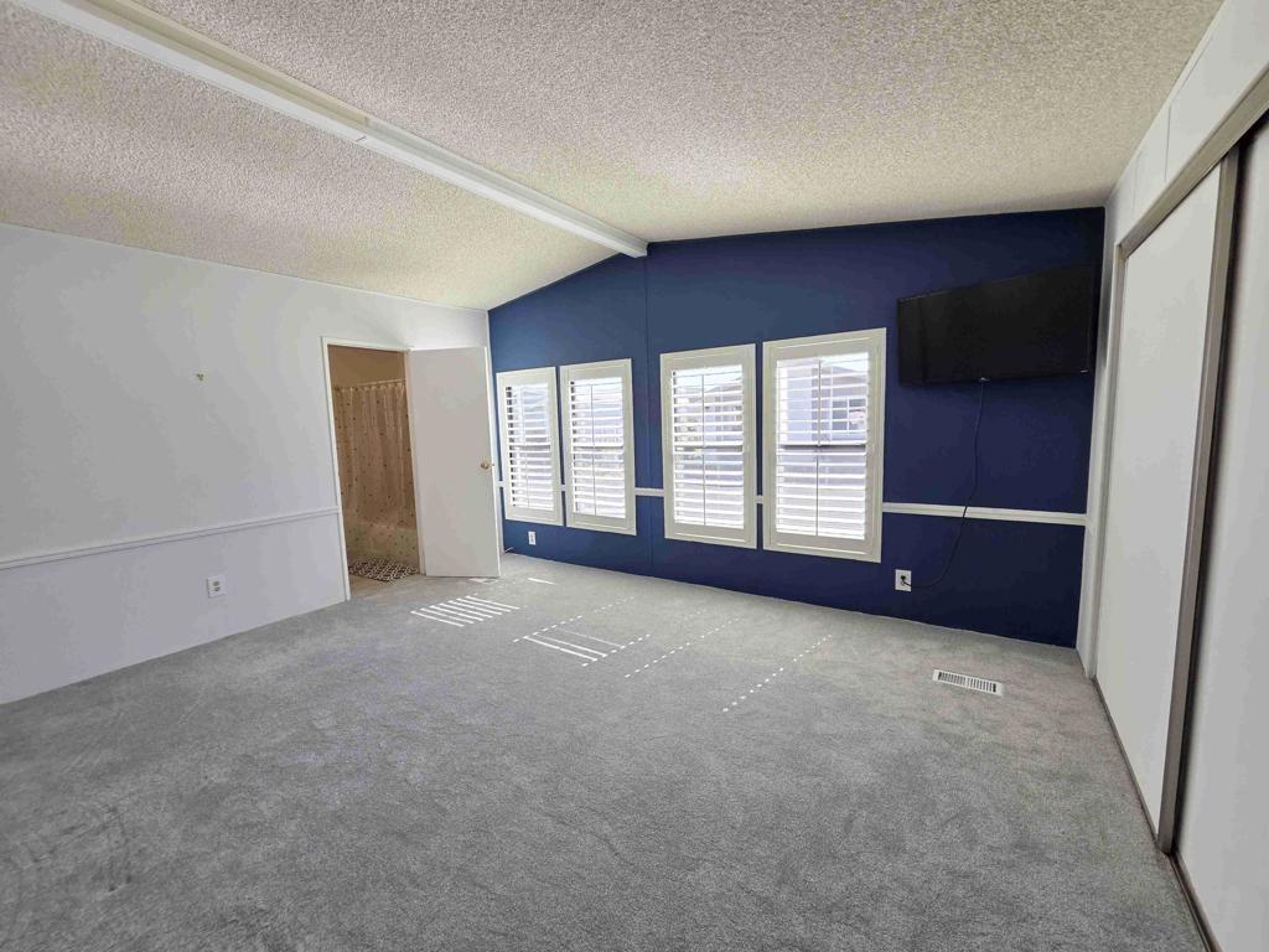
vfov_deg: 89.9
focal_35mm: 13
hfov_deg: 106.2
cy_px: 476
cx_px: 634
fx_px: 477
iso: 50
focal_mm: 2.2
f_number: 2.2
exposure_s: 1/204
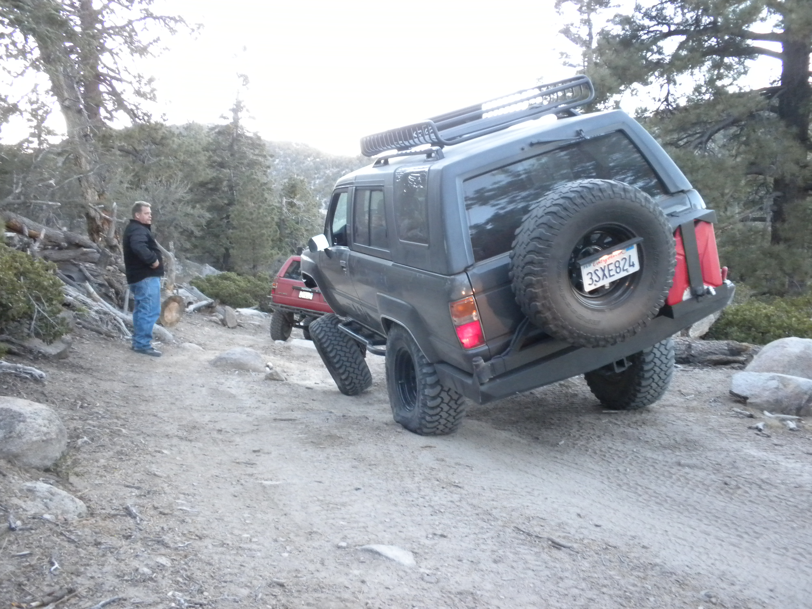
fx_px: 868
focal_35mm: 37
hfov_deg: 50.1
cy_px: 304
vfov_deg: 38.7
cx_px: 406
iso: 400
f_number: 3.5
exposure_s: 1/64.8
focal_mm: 6.6
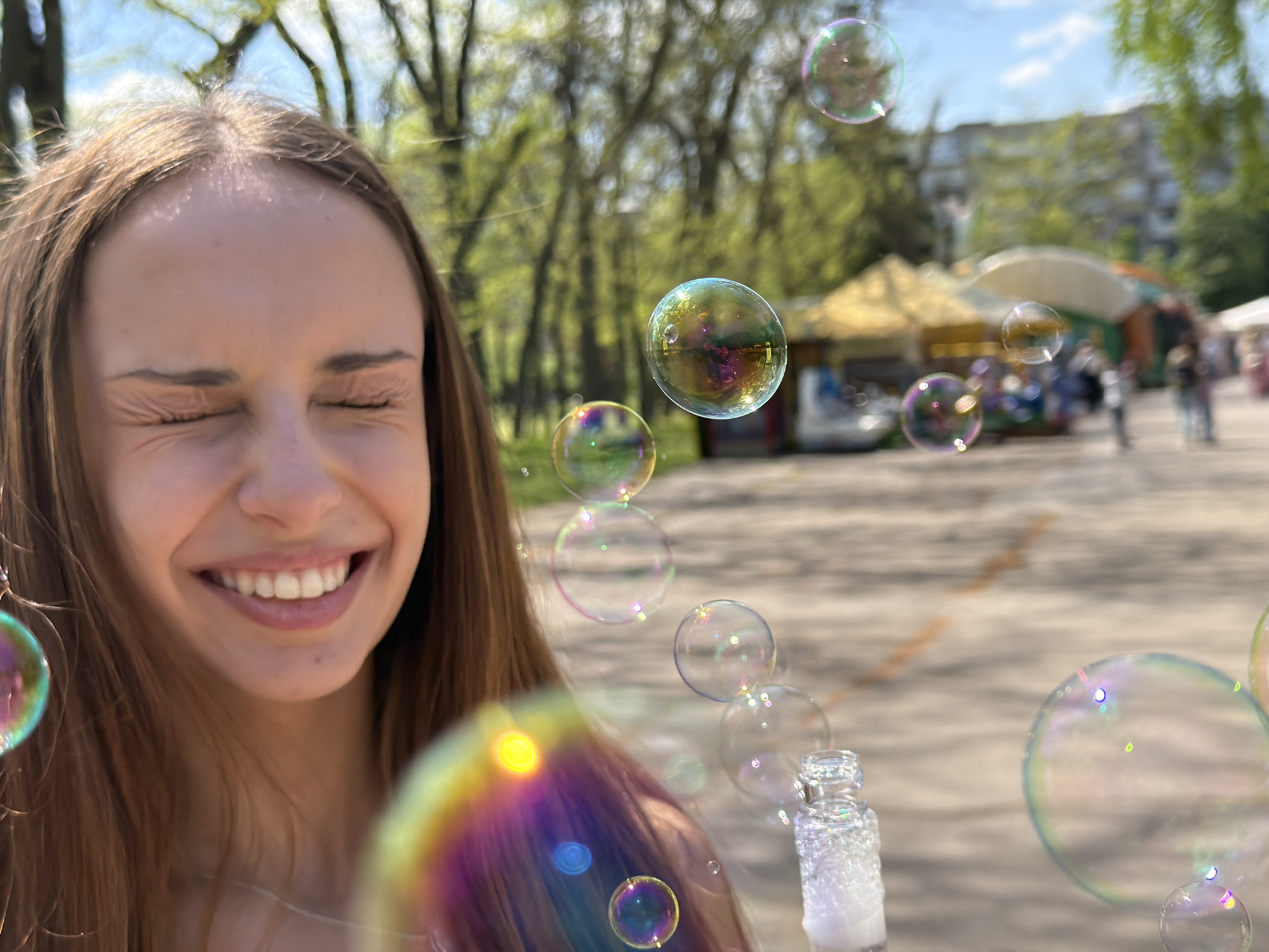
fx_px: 1760
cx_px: 634
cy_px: 476
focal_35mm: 48
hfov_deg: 39.7
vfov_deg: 30.3
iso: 400
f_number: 1.78
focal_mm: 6.76
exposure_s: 1/9901
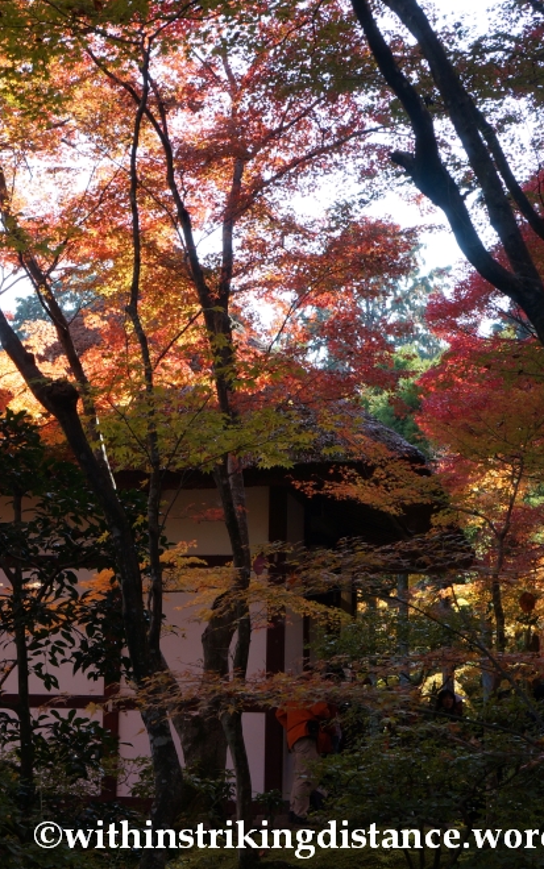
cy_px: 436
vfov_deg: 27.8
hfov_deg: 17.5
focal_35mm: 74
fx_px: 1754
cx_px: 112
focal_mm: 32
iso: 200
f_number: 6.3
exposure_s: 1/125
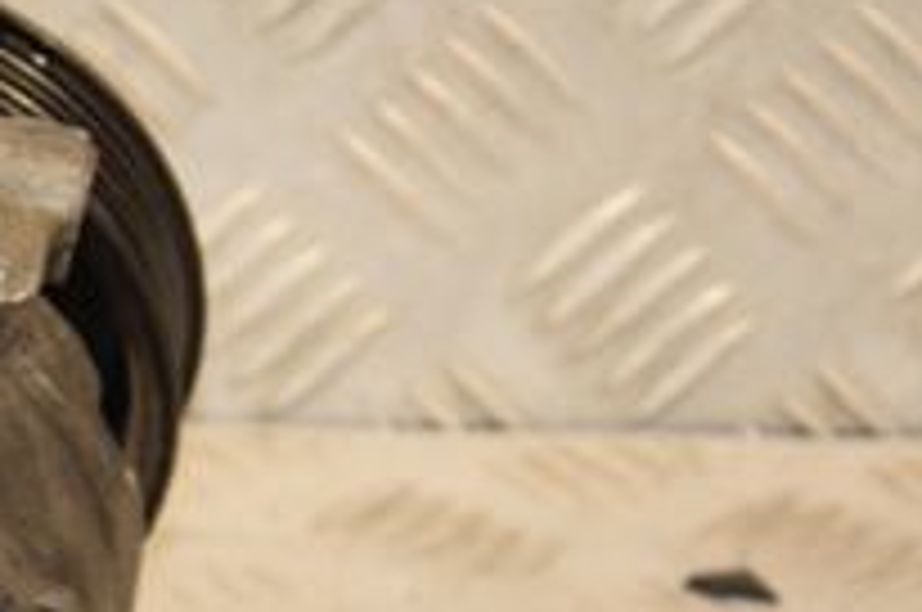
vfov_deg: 4.2
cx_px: -369
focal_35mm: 328
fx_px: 8387
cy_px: 788
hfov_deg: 6.2
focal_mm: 70
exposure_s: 1/200
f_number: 5.6
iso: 800
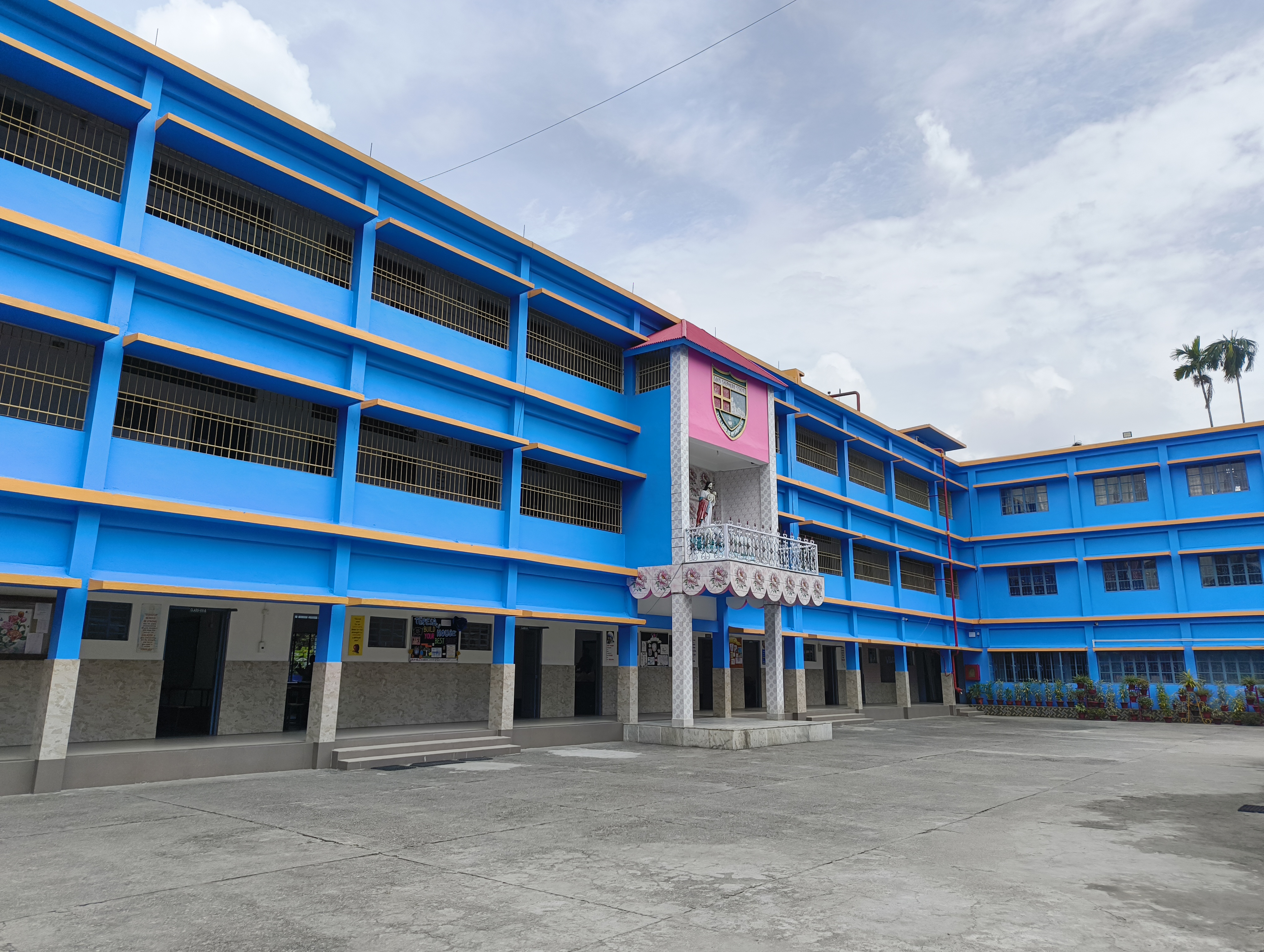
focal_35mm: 24
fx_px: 878
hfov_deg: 71.5
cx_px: 632
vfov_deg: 56.9
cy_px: 476
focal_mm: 5.56
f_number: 1.87
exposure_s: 1/2010
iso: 100
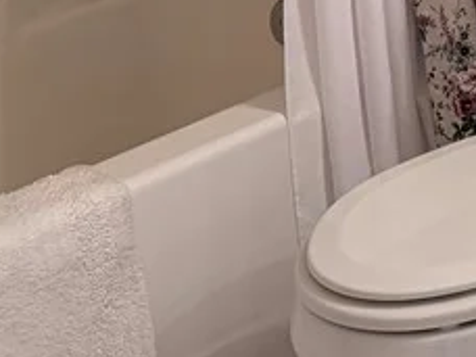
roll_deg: +0.9
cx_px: 768
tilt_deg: -6.3
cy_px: -367
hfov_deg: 16.2
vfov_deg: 12.1
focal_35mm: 108
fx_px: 1485
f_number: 1.78
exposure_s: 1/60
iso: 160
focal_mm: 6.76
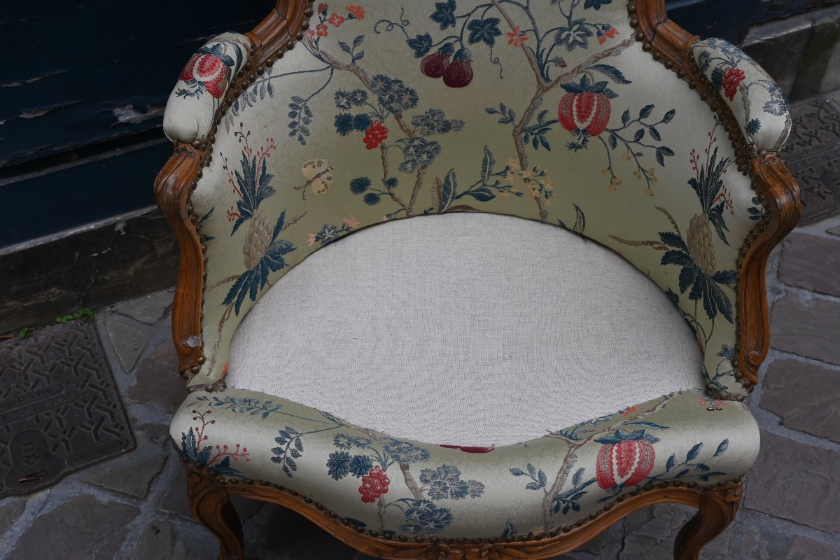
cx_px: 420
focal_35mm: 44
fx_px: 1015
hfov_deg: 45.0
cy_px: 280
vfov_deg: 30.8
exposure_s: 1/160
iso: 100
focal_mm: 29
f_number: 6.3
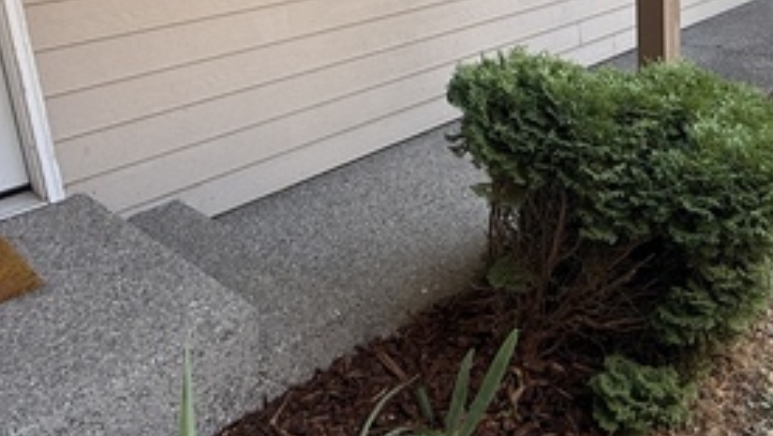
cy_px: 39
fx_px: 759
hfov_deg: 53.2
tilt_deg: -12.8
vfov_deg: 30.5
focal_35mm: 37
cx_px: 499
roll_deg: +3.8
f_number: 2.2
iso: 50
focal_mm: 2.22
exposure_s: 1/116
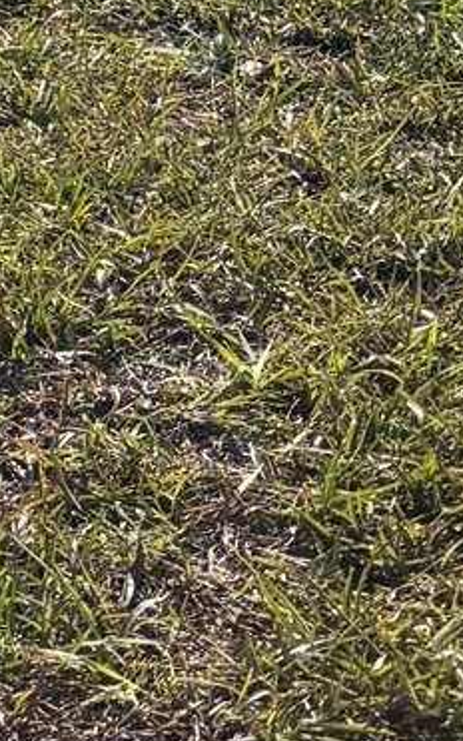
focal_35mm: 158
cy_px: -224
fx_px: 3189
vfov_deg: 12.8
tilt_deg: -10.5
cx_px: -1251
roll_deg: +2.2
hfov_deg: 6.8
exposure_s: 1/5814
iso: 80
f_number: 1.78
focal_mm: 6.76
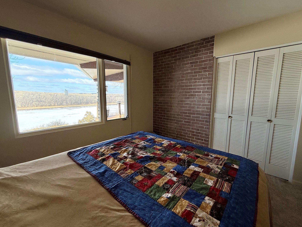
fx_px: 131
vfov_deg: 81.8
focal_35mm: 15
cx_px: 158
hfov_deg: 98.1
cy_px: 113
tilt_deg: -6.2
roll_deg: -1.1
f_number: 2.2
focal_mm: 2.22
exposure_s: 1/442
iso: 50
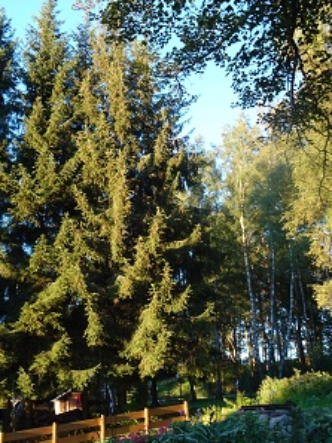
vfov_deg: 43.9
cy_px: 222
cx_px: 146
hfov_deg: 33.5
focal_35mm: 43
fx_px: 551
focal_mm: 5.43
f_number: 4
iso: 80
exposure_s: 1/40
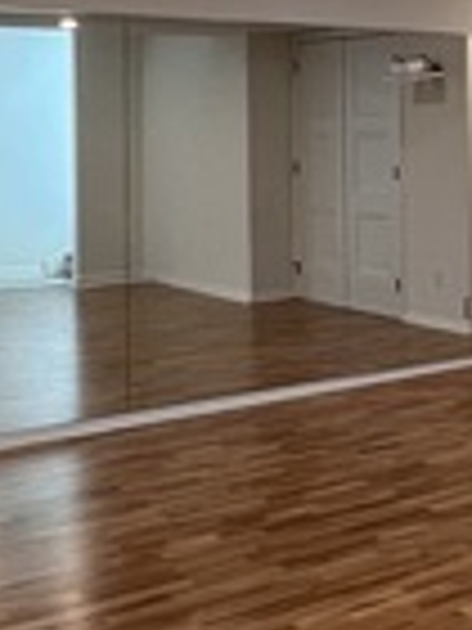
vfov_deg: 30.4
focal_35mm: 62
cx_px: 710
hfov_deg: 20.3
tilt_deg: +0.0
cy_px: 124
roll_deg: +0.9
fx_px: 1127
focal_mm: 1.57
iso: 160
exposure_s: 1/120
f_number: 1.8
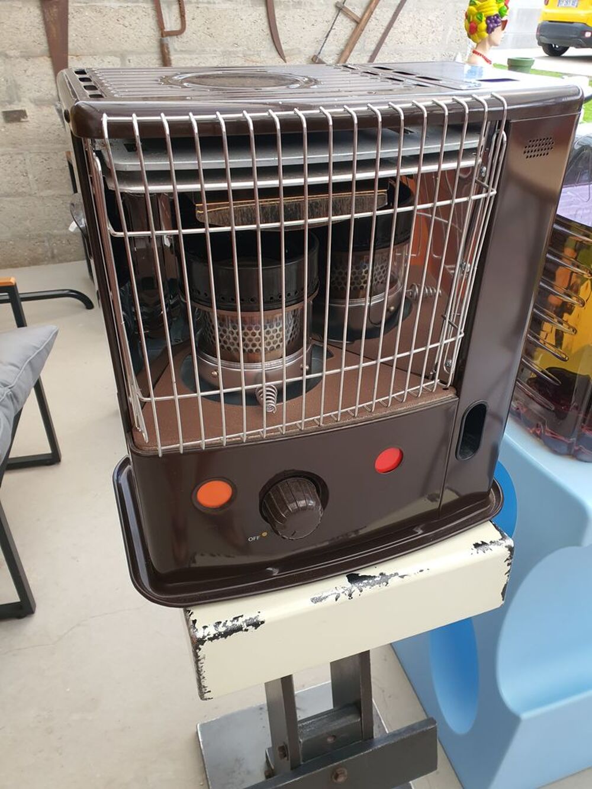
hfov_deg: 53.1
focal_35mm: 26
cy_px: 394
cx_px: 296
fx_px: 593
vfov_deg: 67.3
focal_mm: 4.3
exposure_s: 1/100
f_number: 2.4
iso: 125
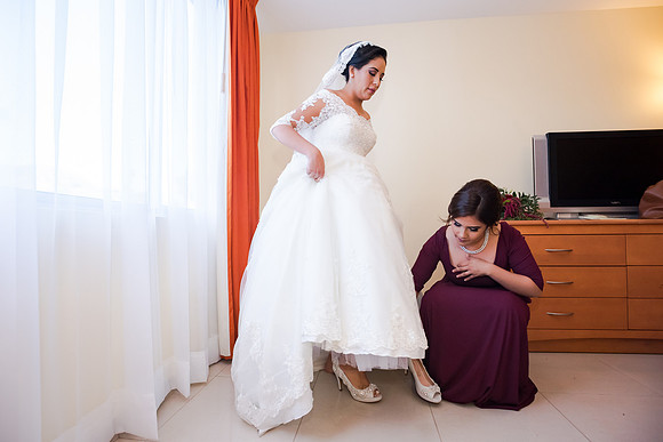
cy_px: 221
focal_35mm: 17
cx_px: 332
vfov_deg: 70.5
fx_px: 313
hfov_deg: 93.3
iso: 1600
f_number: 3.5
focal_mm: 17
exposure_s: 1/125
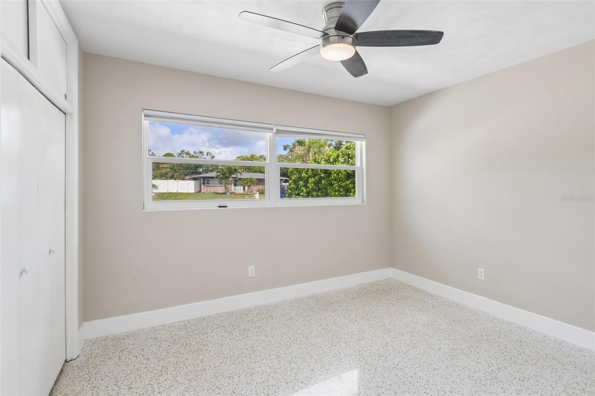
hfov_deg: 96.7
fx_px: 264
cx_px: 298
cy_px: 198
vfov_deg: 73.7
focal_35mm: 16
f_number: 8
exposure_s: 1/125
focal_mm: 16
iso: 400
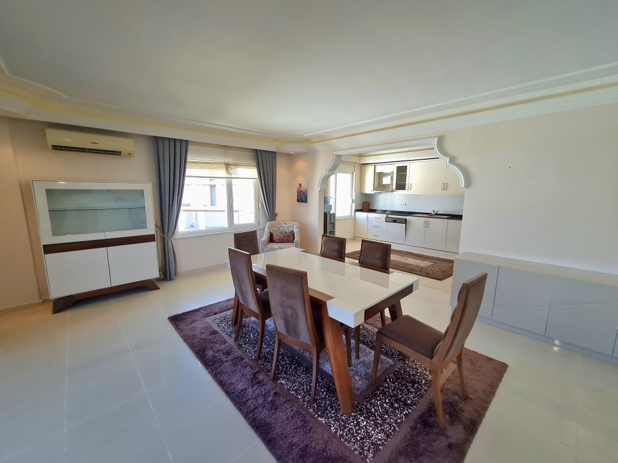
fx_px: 232
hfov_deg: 106.2
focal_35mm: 13
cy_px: 232
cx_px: 309
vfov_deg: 89.9
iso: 100
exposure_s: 1/100
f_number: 2.2
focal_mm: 2.2
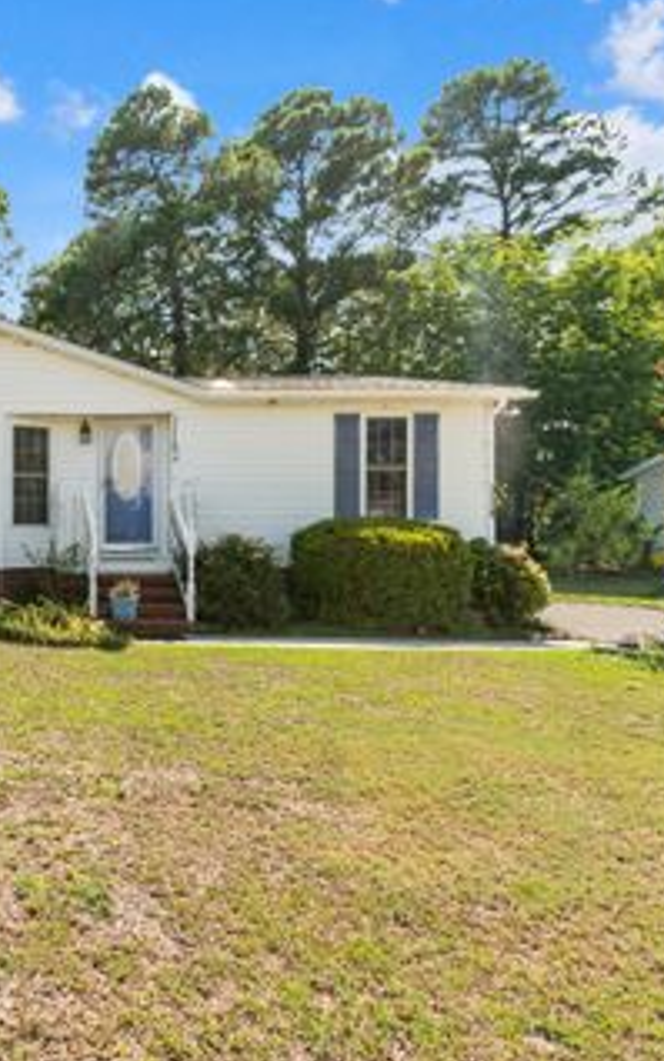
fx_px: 694
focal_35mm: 24
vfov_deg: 74.8
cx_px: -7
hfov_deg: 43.5
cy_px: 532
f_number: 8
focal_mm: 10
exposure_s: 1/125
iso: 100
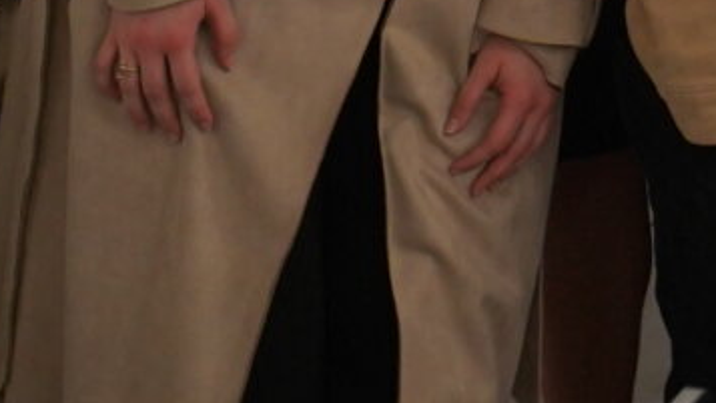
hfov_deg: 6.2
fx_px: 6134
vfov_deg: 3.6
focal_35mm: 323
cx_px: 2120
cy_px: -997
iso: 1250
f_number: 4
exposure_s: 1/160
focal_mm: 43
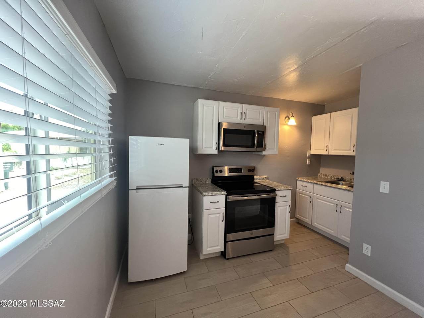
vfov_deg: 89.9
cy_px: 159
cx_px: 212
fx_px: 159
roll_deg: -1.4
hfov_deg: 106.2
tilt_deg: -3.5
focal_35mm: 13
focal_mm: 1.57
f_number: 1.8
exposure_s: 1/120
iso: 200
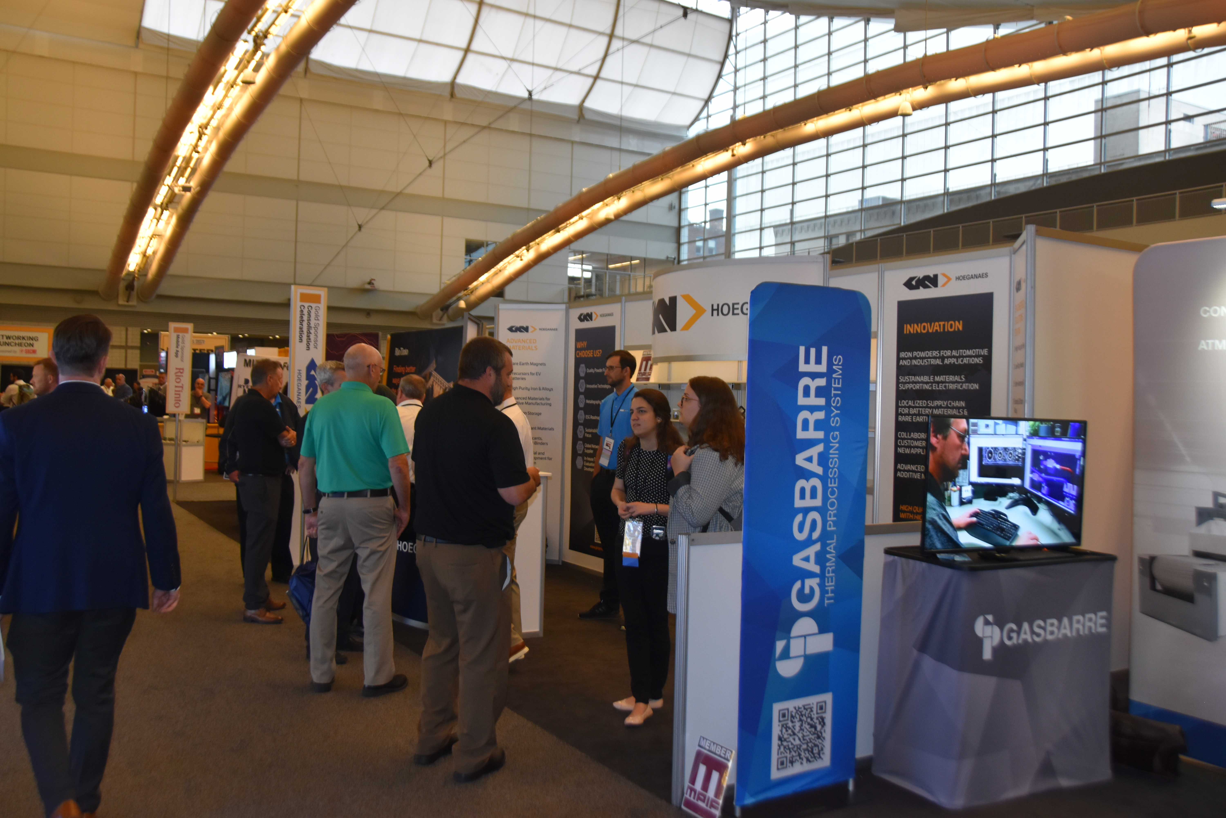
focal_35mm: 30
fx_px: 1022
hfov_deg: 61.9
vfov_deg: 43.6
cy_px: 409
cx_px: 613
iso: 800
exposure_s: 1/80
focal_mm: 20
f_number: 4.5
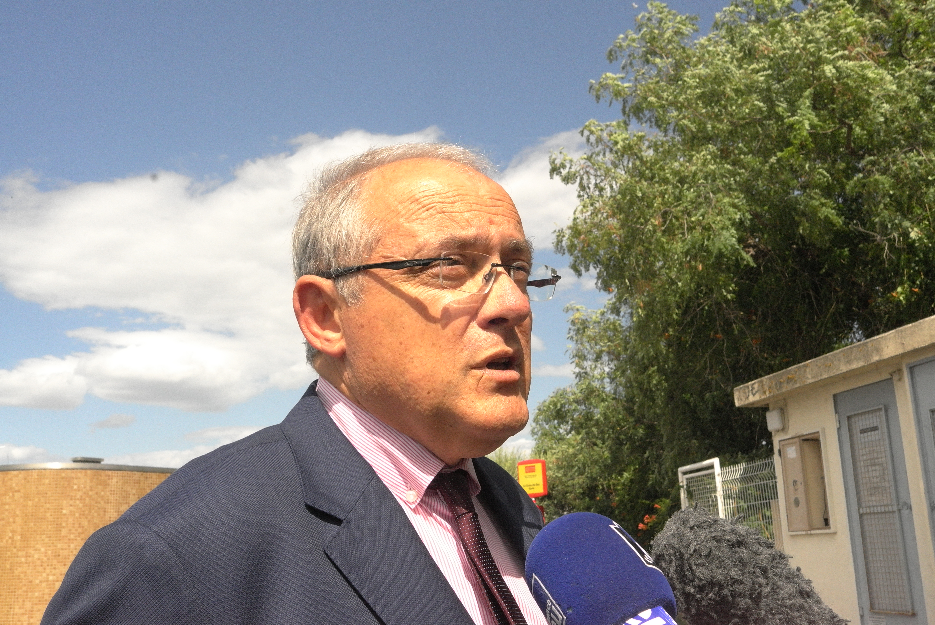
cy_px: 312
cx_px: 468
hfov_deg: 53.1
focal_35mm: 36
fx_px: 936
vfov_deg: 36.9
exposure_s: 1/1600
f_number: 16
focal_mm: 24
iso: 1600
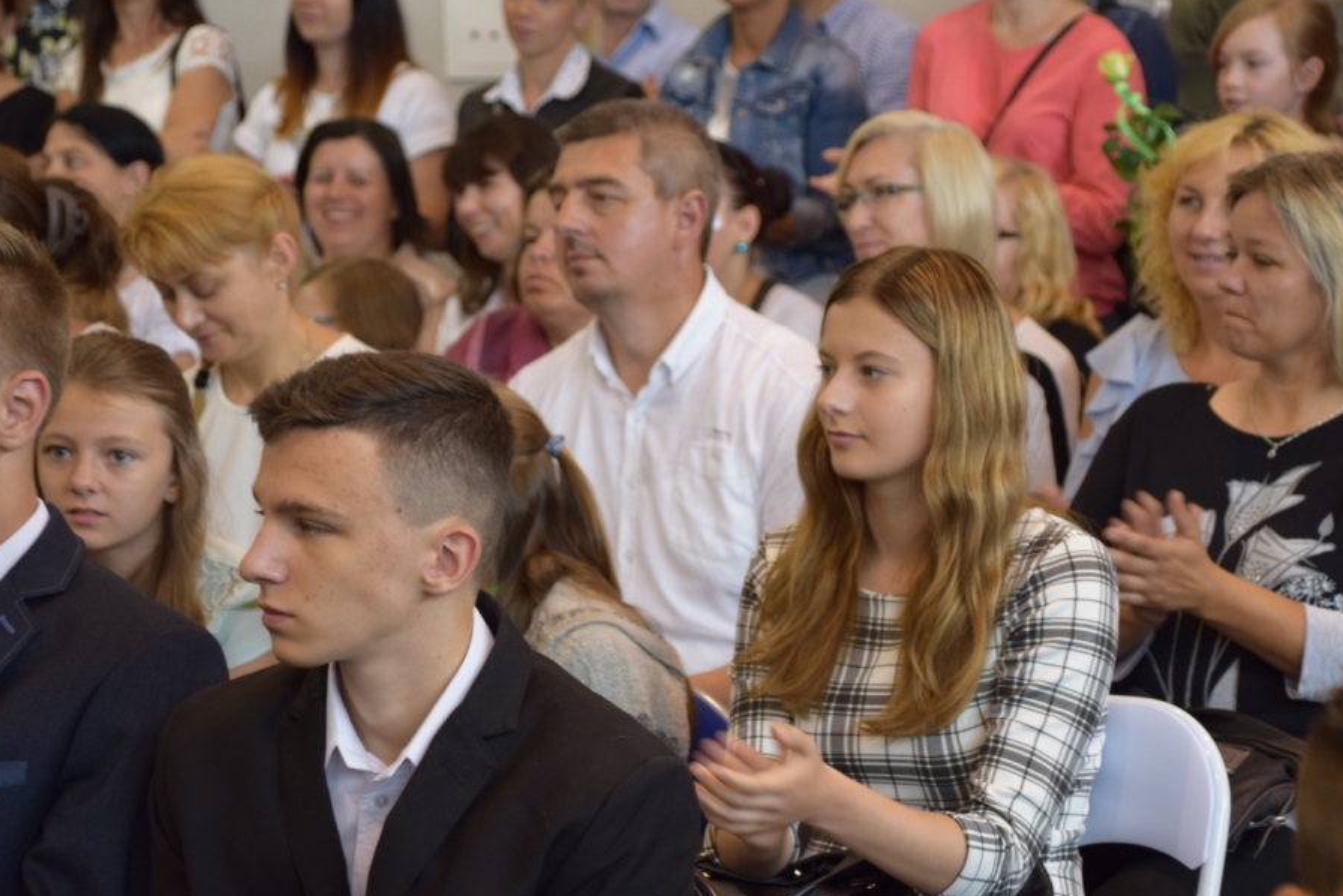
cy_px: 480
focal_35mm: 120
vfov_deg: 11.4
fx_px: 4478
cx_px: 724
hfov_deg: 17.1
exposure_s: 1/60
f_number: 5.3
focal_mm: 70
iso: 900
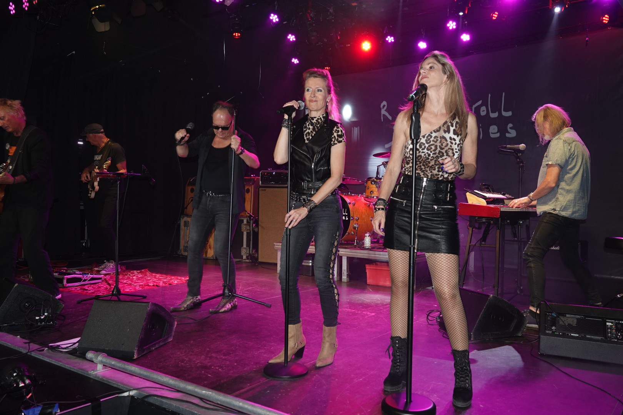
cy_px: 208
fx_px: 502
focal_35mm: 29
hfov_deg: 63.7
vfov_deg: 45.0
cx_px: 312
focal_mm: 10.8
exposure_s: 1/30
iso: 400
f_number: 2.8
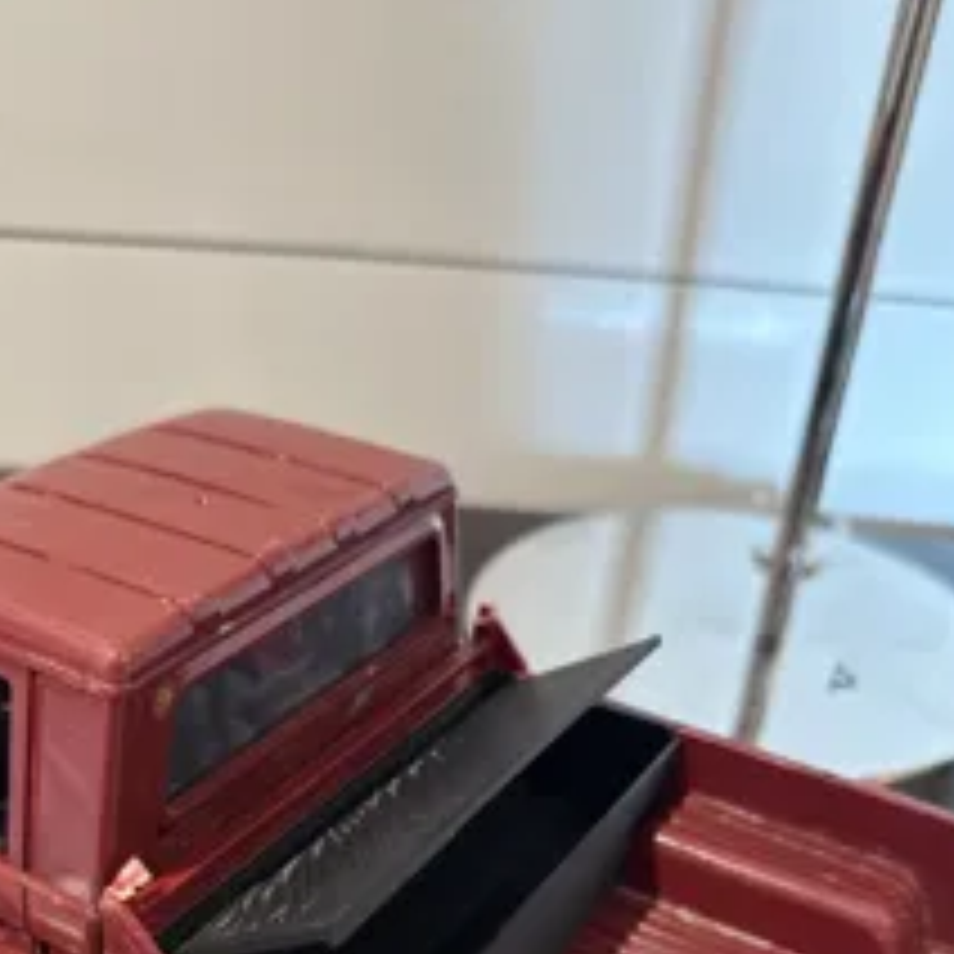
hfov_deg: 41.7
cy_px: 886
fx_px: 1247
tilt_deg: -39.3
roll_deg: -4.8
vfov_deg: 38.5
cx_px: 400
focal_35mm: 40
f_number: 1.78
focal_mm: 6.76
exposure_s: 1/40
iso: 640
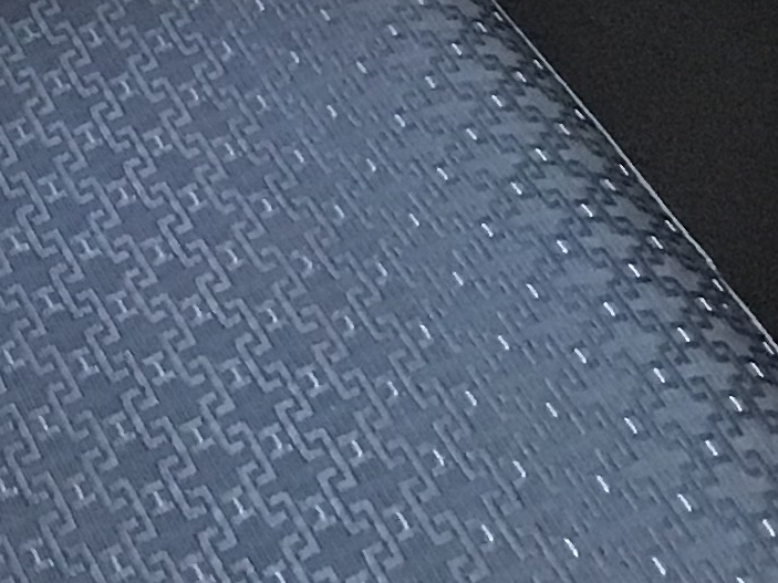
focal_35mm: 144
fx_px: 3236
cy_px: -319
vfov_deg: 9.9
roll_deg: -1.6
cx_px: 120
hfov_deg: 13.6
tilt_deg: -28.3
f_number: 2.4
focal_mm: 3.3
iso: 200
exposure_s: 1/25
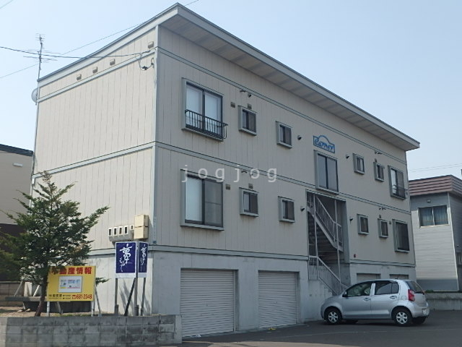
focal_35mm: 36
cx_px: 231
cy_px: 174
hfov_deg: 51.4
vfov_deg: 39.7
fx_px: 480
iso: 125
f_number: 5
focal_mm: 6.4
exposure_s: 1/500
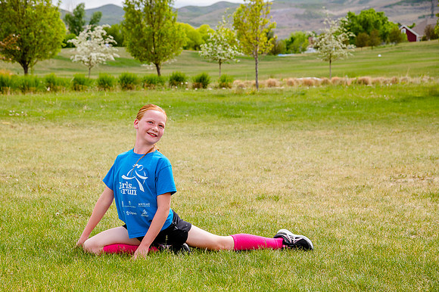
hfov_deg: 25.4
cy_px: 177
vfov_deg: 17.0
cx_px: 173
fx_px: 974
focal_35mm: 80
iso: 200
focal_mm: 66
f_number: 6.3
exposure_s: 1/640
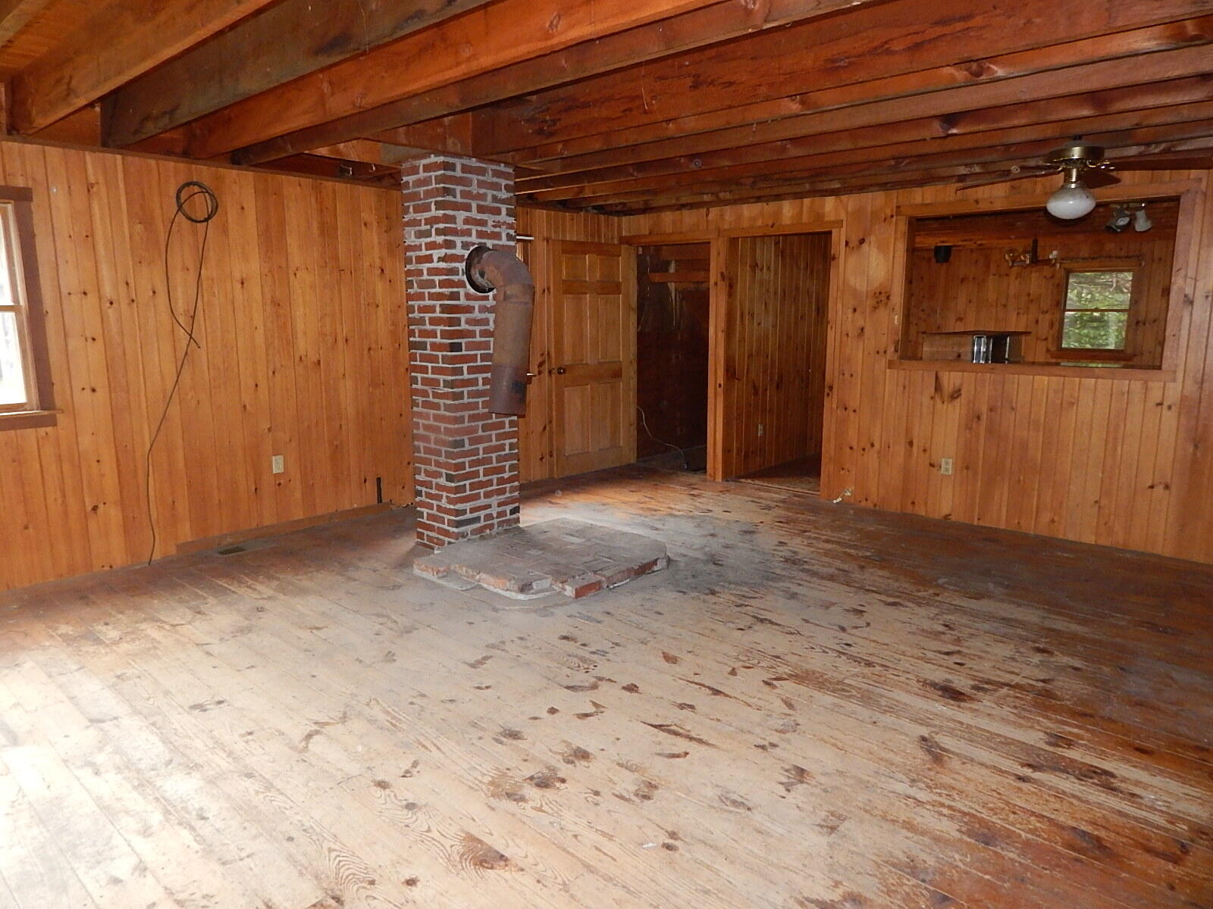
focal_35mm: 23
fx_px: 806
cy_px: 454
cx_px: 606
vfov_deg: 58.9
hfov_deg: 73.9
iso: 400
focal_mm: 4
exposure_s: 1/30
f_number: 3
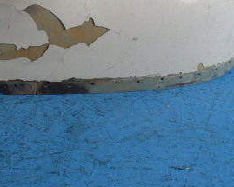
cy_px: 0
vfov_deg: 22.6
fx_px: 450
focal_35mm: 65
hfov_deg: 28.3
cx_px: 37
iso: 200
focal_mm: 5
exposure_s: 1/60
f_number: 3.9
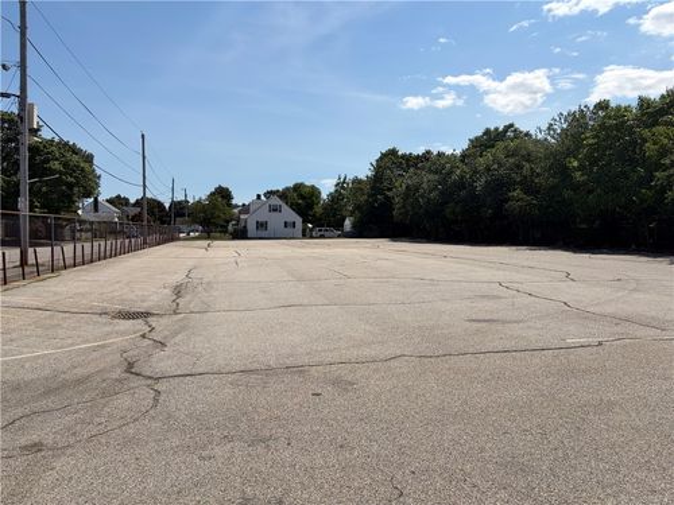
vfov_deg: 53.1
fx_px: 506
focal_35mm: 26
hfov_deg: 67.3
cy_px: 252
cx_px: 337
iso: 50
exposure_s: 1/6993
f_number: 1.6
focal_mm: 5.96
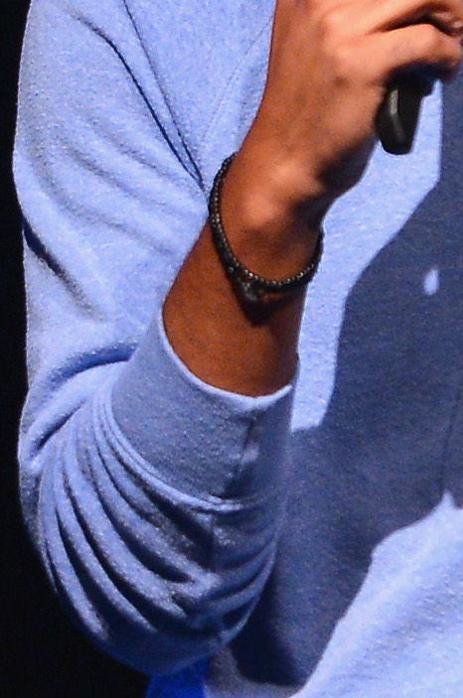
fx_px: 13770
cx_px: 521
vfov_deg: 2.9
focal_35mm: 711
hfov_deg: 1.9
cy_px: 232
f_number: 2.8
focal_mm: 200
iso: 1600
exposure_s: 1/160
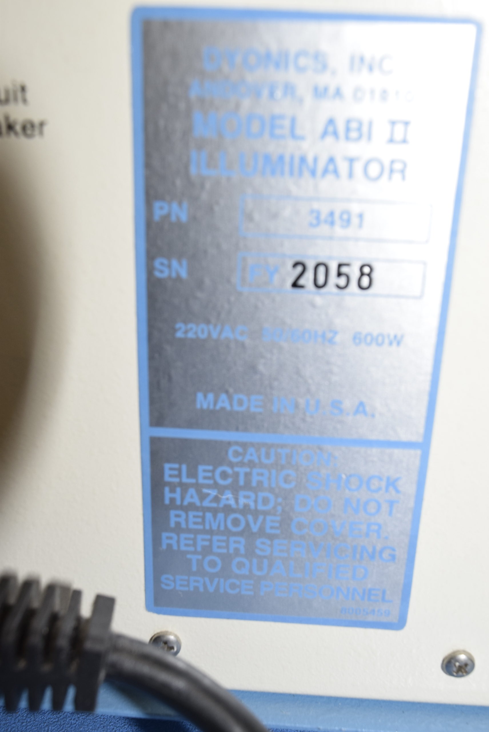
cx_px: 244
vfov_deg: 46.4
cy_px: 366
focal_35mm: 42
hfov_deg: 31.9
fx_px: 854
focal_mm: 28
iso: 640
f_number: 11
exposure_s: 1/60
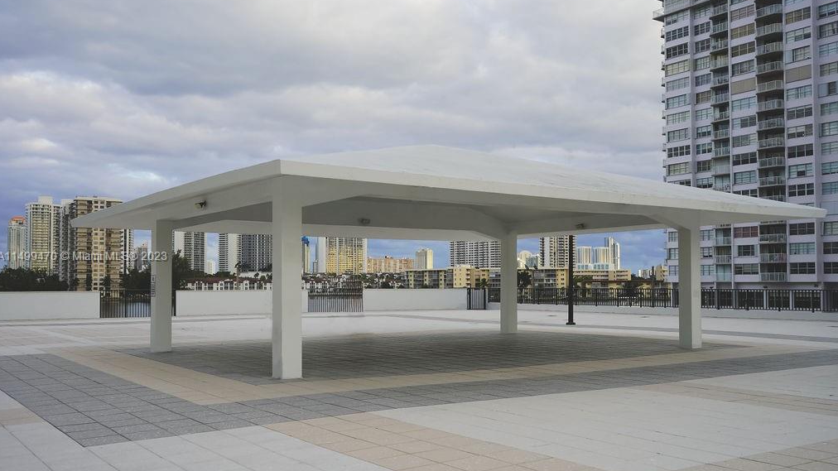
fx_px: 778
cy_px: 257
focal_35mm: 35
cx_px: 419
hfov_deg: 56.6
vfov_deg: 33.7
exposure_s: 1/100
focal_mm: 33
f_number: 6.3
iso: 100
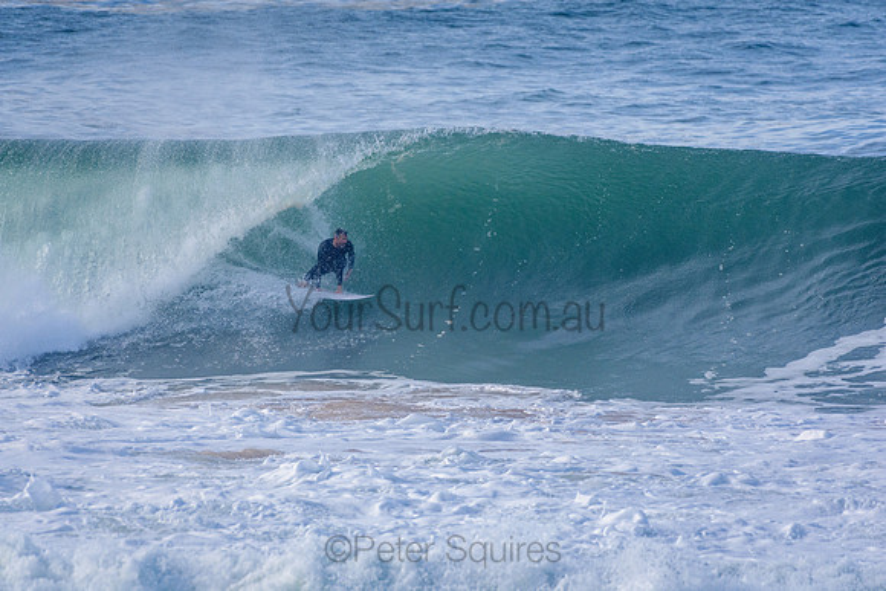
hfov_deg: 2.7
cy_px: 296
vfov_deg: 1.8
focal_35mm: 750
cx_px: 443
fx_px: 18462
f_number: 5.6
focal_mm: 500
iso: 400
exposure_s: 1/2000
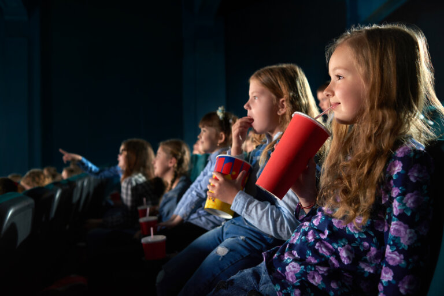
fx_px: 432
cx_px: 222
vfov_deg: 37.9
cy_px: 148
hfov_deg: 54.4
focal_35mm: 35
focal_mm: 35
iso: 400
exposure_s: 1/160
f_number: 4.5
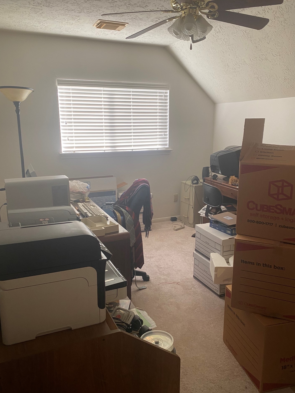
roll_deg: -0.2
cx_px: 153
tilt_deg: -13.6
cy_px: 202
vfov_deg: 63.4
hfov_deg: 49.7
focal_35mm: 28
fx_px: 318
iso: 100
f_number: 1.8
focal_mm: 4.25
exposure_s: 1/60
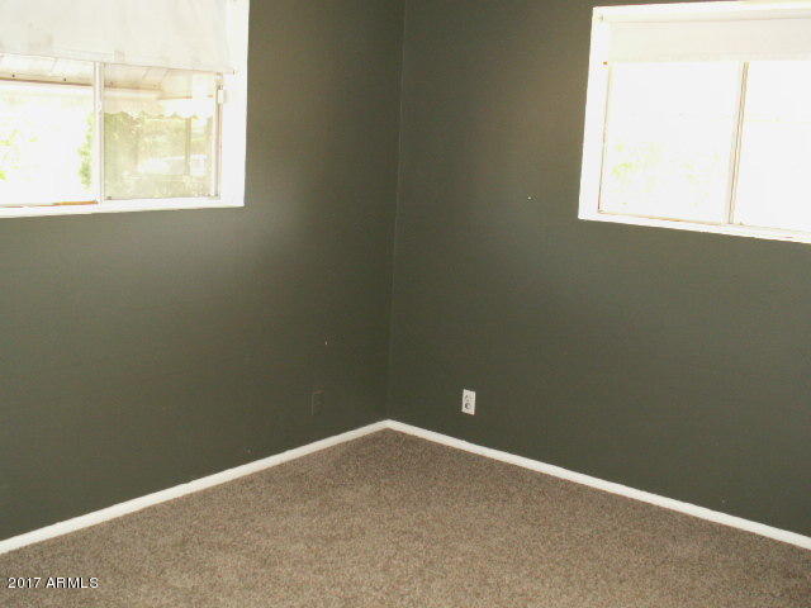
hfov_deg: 52.6
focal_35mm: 35
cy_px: 304
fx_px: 820
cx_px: 406
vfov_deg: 40.7
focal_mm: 5.86
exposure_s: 1/40
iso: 160
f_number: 2.8
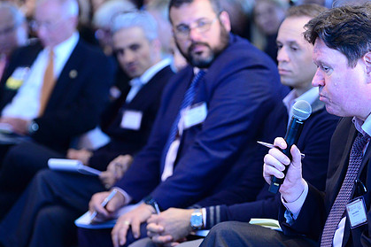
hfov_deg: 11.0
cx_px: 193
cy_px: 130
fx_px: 1926
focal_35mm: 187
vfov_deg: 7.3
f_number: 2.8
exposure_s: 1/125
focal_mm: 135
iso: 4000
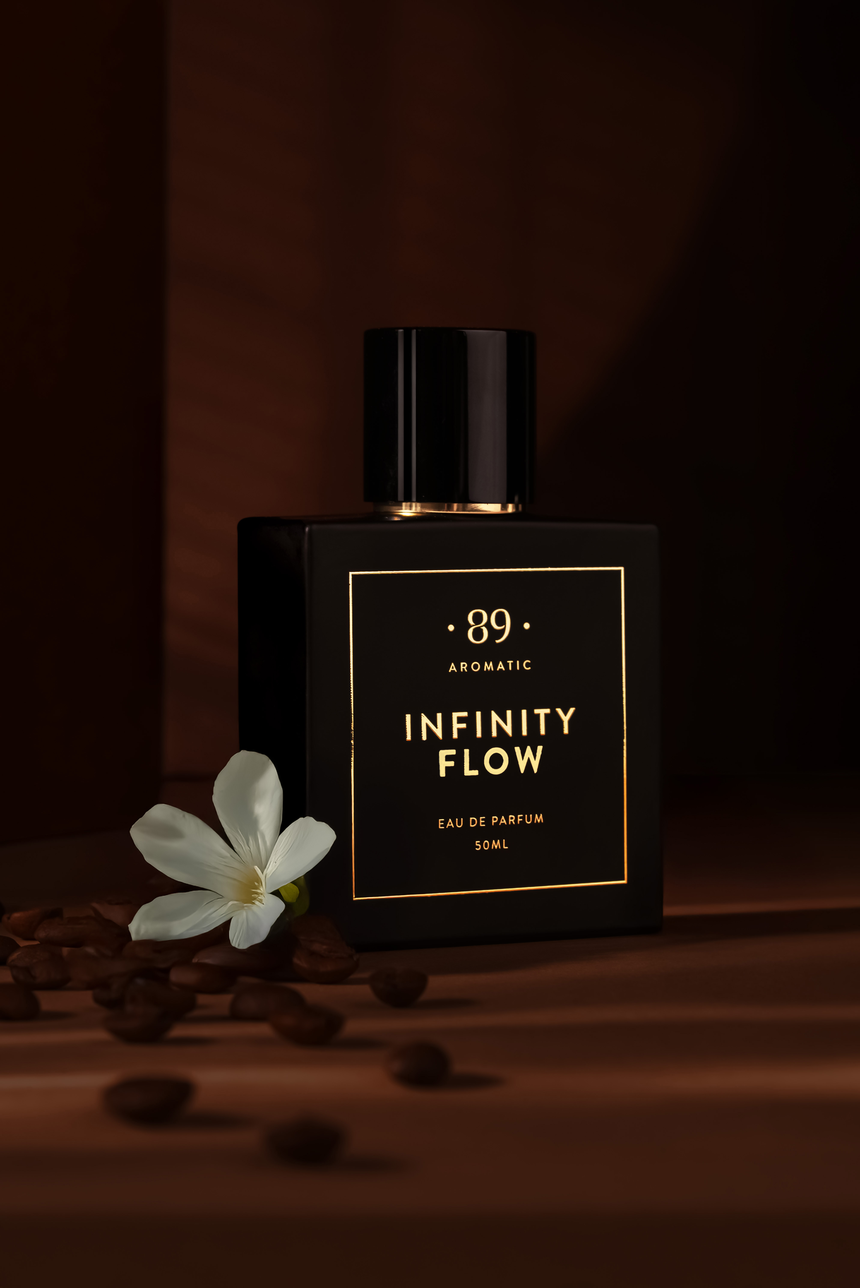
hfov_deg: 15.2
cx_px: 430
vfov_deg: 22.6
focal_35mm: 90
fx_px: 3222
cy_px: 644
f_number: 14
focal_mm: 90
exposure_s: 1/8
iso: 250
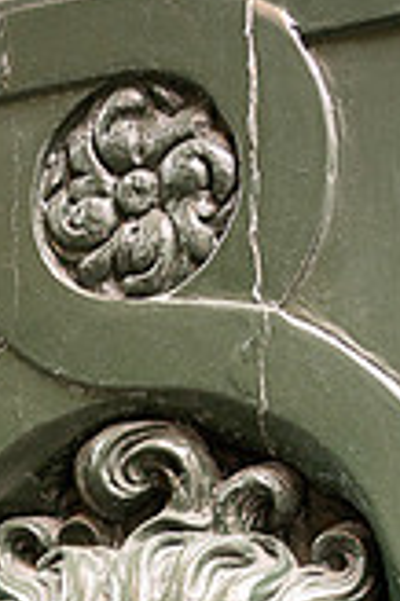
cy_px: 773
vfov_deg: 21.7
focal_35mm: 85
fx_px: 1420
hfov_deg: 15.9
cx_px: 59
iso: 1600
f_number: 5
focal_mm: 31
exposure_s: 1/60
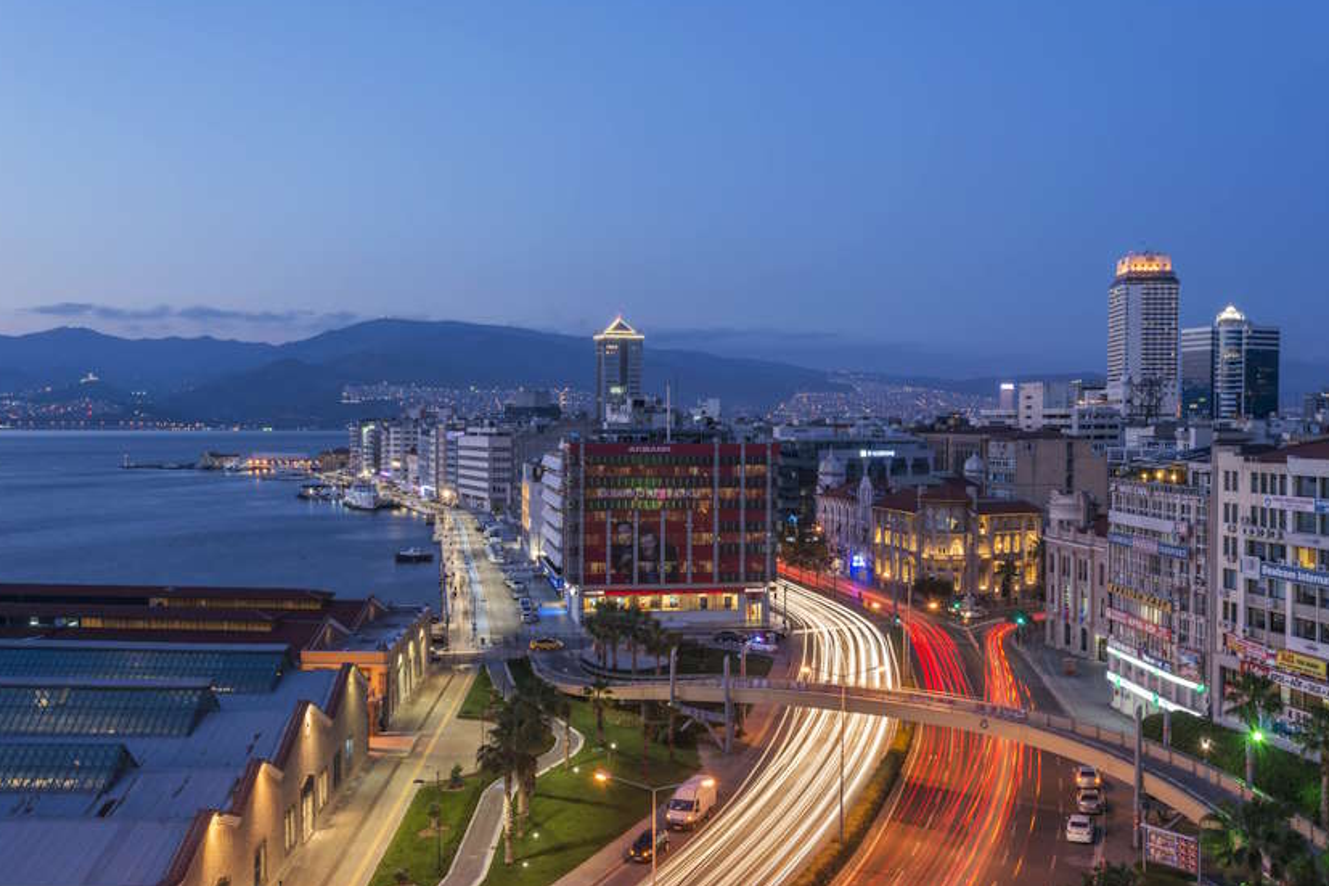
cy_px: 437
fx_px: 1329
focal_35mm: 36
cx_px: 659
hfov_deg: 53.1
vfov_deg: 36.9
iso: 50
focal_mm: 35
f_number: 22
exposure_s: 15
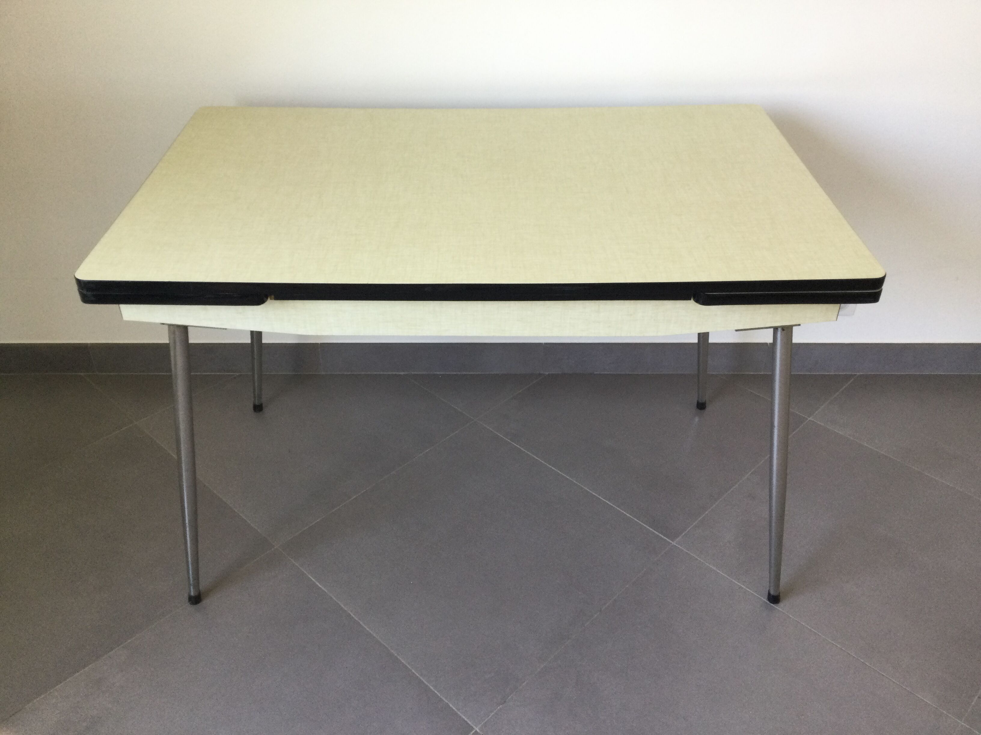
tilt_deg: -35.9
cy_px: 368
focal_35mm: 31
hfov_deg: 58.4
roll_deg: -1.0
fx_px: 879
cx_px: 490
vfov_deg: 45.4
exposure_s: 1/33
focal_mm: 3.3
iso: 64
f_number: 2.4
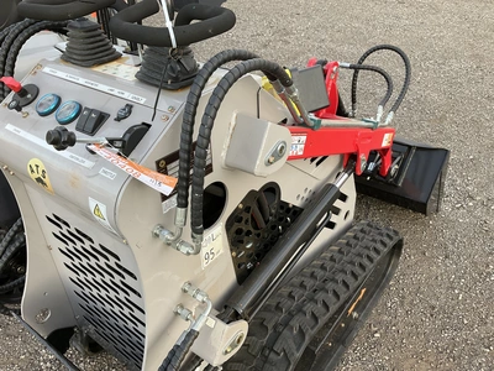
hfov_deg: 61.7
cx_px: 247
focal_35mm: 29
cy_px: 186
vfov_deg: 48.2
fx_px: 414
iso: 32
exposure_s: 1/122
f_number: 1.8
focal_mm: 3
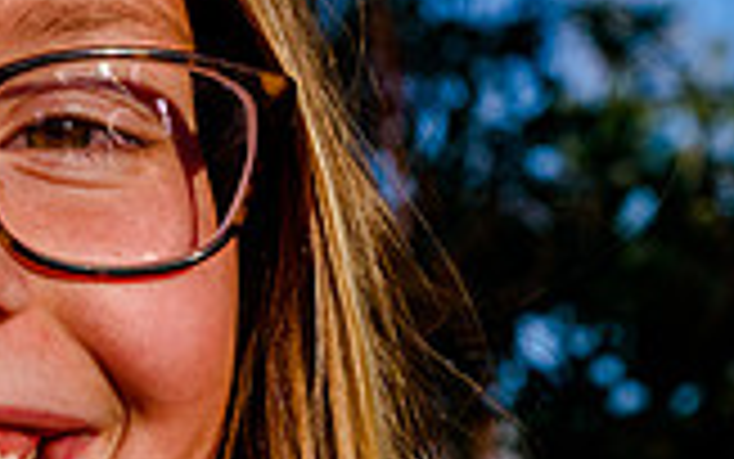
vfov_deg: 5.0
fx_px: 5283
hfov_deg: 7.8
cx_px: -338
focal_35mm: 264
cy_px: 284
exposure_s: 1/160
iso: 200
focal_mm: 65
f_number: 11
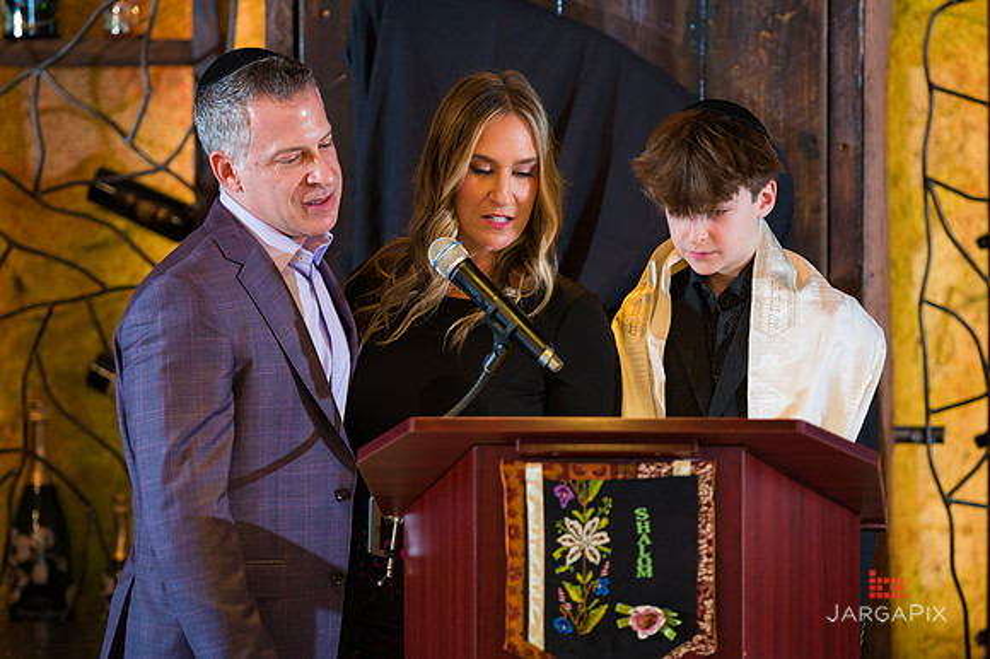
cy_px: 317
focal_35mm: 157
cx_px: 496
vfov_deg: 8.7
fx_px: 4316
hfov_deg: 13.1
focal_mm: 150
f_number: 3.2
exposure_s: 1/200
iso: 1600
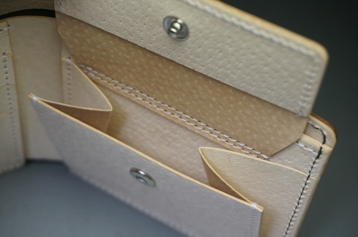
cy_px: 118
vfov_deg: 20.1
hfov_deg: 29.9
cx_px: 179
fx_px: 670
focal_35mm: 68
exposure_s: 1/160
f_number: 5.6
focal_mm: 45
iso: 1600
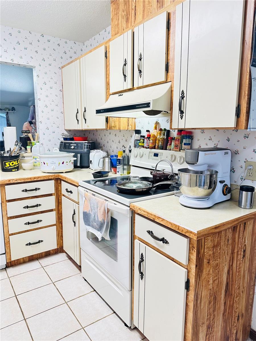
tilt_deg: -8.4
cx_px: 128
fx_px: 237
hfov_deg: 56.8
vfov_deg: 71.6
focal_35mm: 24
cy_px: 170
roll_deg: -1.6
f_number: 1.78
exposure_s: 1/60
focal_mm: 6.86
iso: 200
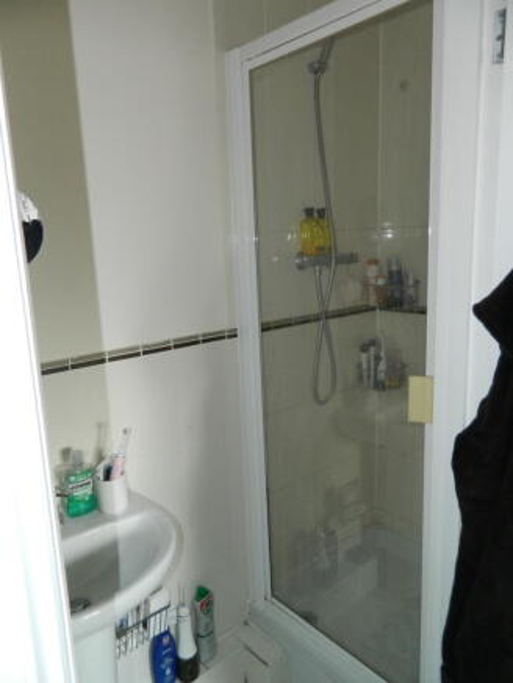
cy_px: 342
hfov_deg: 54.9
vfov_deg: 69.4
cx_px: 256
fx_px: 494
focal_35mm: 25
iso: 200
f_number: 3.1
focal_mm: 4.5
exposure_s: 1/30
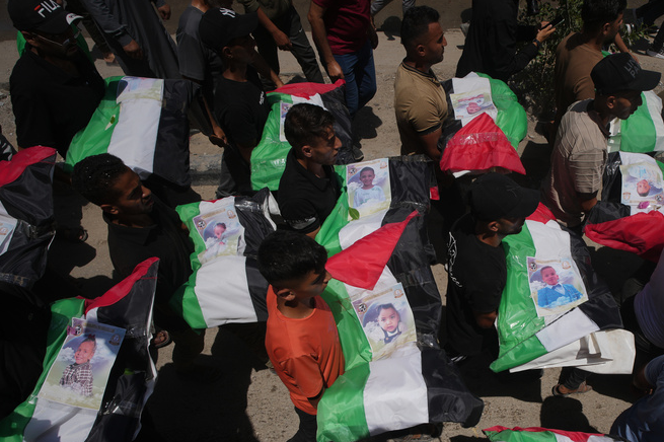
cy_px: 316
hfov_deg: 68.5
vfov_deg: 49.7
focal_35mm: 25
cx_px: 467
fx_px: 461
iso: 80
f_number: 6.3
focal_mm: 16
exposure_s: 1/1250
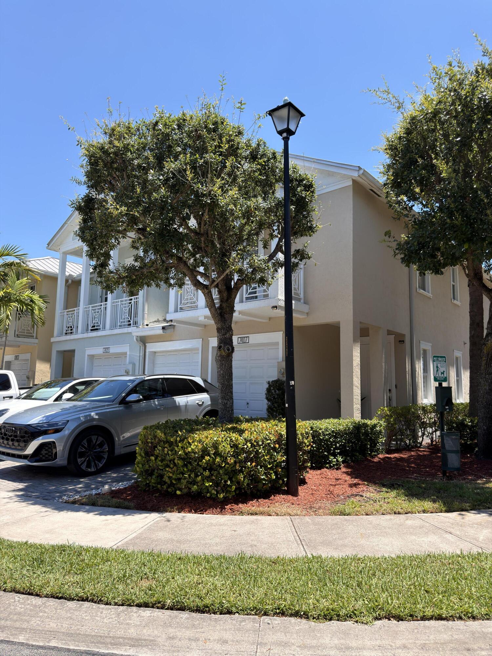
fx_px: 455
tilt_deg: +7.8
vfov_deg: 71.6
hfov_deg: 56.8
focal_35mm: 24
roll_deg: -1.1
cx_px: 246
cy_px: 328
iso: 64
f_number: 1.78
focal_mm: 6.76
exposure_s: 1/2033
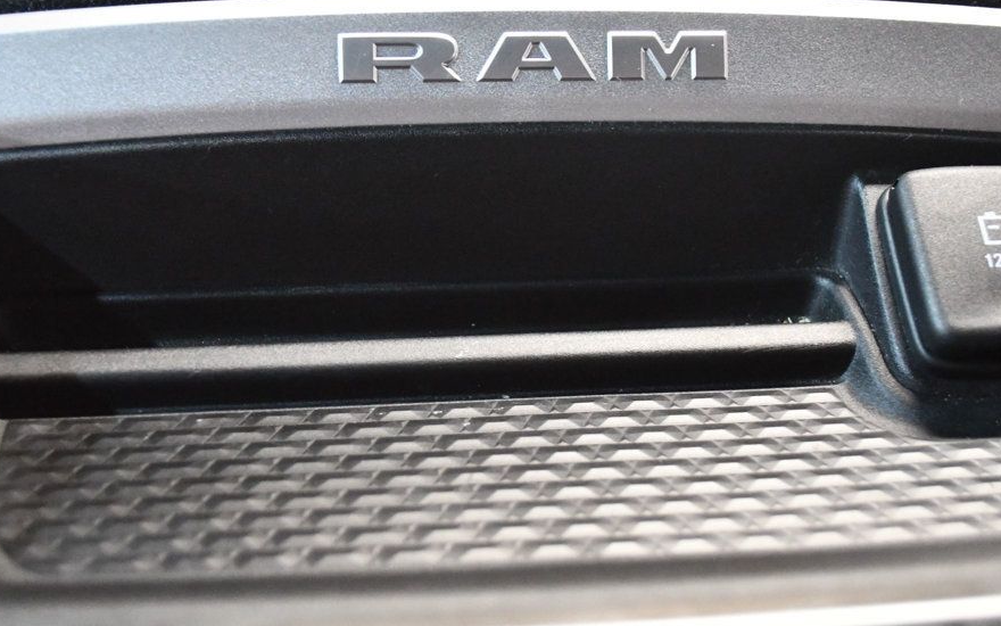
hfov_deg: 39.6
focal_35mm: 51
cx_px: 531
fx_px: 1391
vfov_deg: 25.3
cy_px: 304
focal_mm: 29
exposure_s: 1/60
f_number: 4.5
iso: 8000
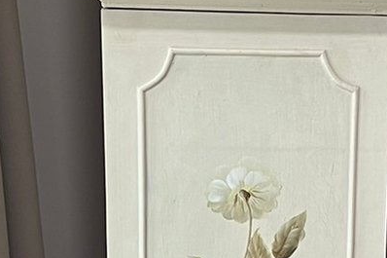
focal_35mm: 136
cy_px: 276
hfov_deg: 15.0
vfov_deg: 10.0
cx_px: 322
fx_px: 1461
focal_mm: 5.7
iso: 80
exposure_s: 1/60
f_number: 1.5
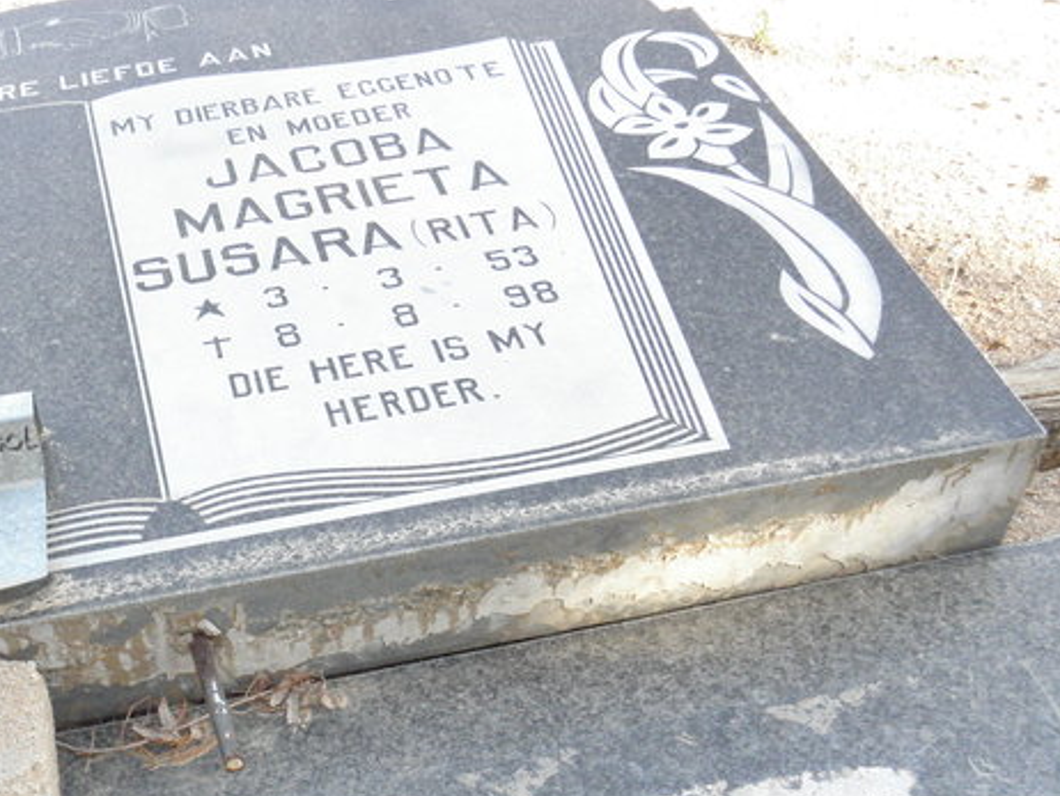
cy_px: 633
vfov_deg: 31.4
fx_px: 1379
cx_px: 236
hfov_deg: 40.6
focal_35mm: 45
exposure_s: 1/50
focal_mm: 4.6
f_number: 6.3
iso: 200
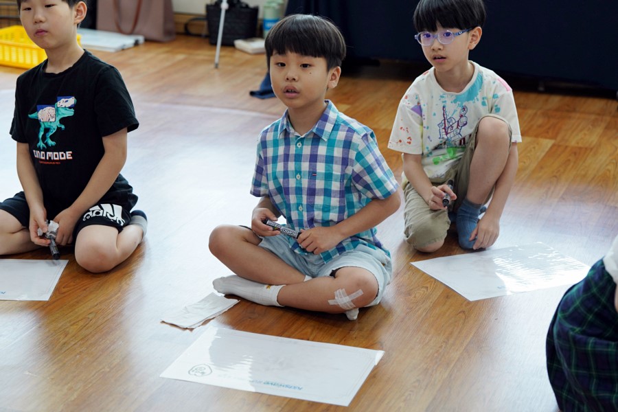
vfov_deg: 17.3
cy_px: 206
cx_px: 309
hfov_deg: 25.7
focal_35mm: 79
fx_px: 1356
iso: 800
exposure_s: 1/160
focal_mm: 79
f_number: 4
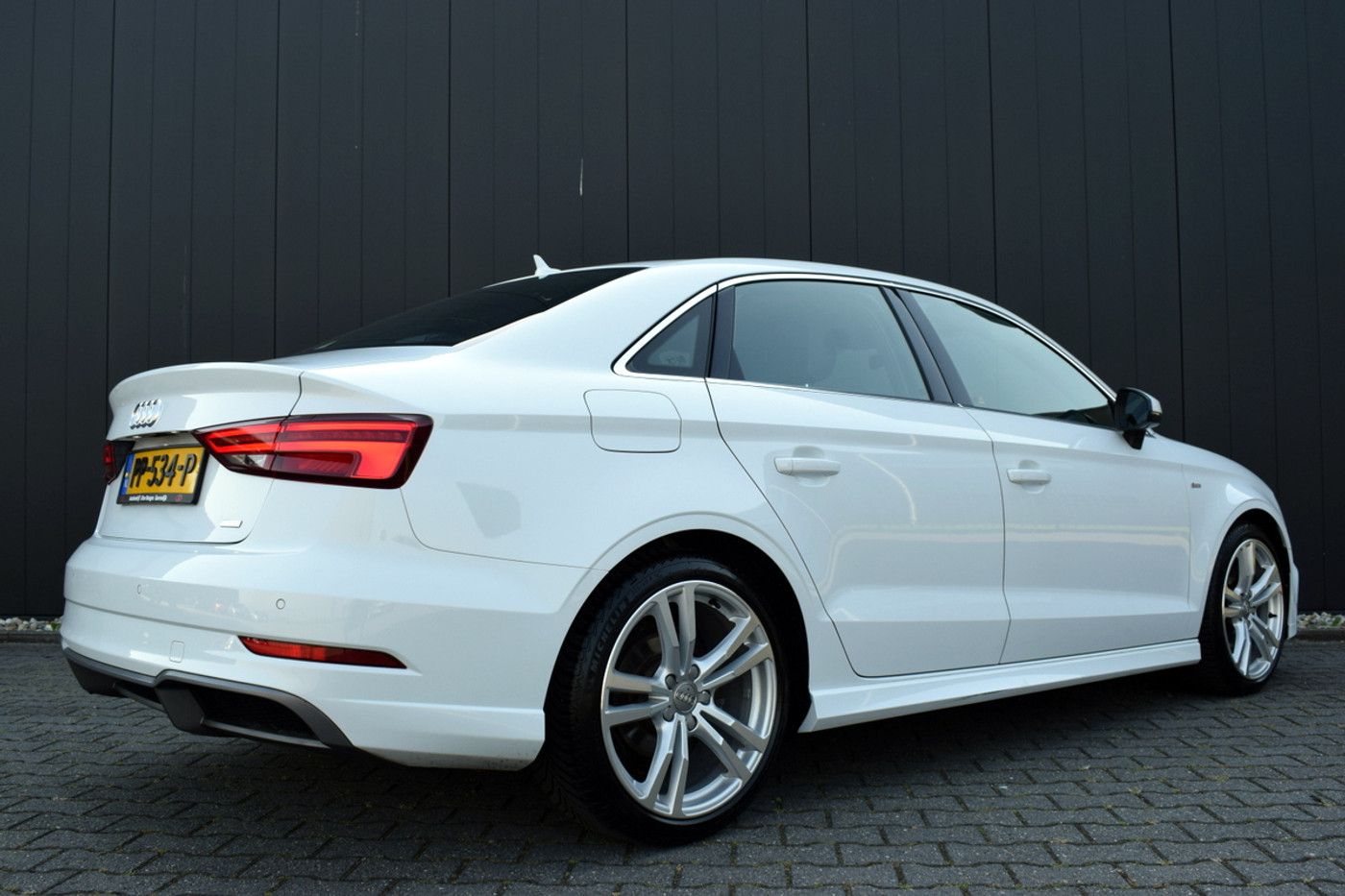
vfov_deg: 40.0
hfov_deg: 57.2
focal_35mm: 33
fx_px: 1233
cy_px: 448
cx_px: 672
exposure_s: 1/250
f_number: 8
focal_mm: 22
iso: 360
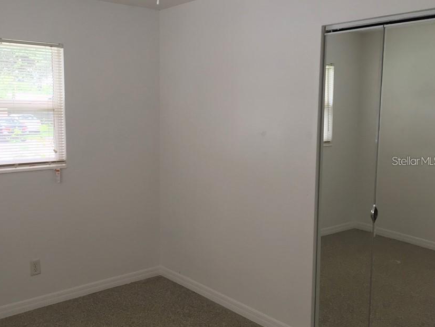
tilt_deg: -6.9
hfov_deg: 51.0
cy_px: 161
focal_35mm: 36
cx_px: 172
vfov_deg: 39.7
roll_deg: -0.4
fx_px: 452
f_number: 2.2
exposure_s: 1/30
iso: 80
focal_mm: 4.15
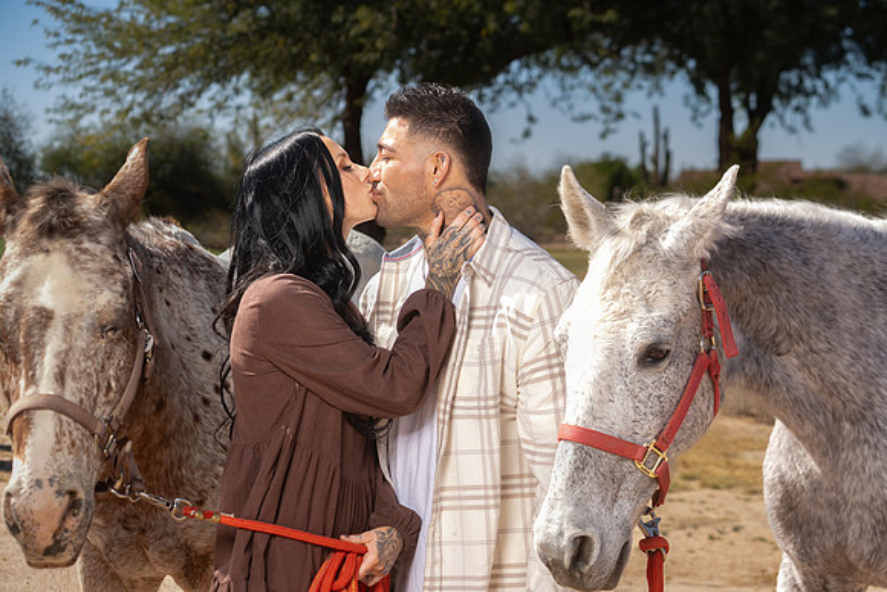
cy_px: 296
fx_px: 1725
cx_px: 444
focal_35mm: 70
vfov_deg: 19.5
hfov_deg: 28.8
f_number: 5.6
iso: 50
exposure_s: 1/250
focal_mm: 70
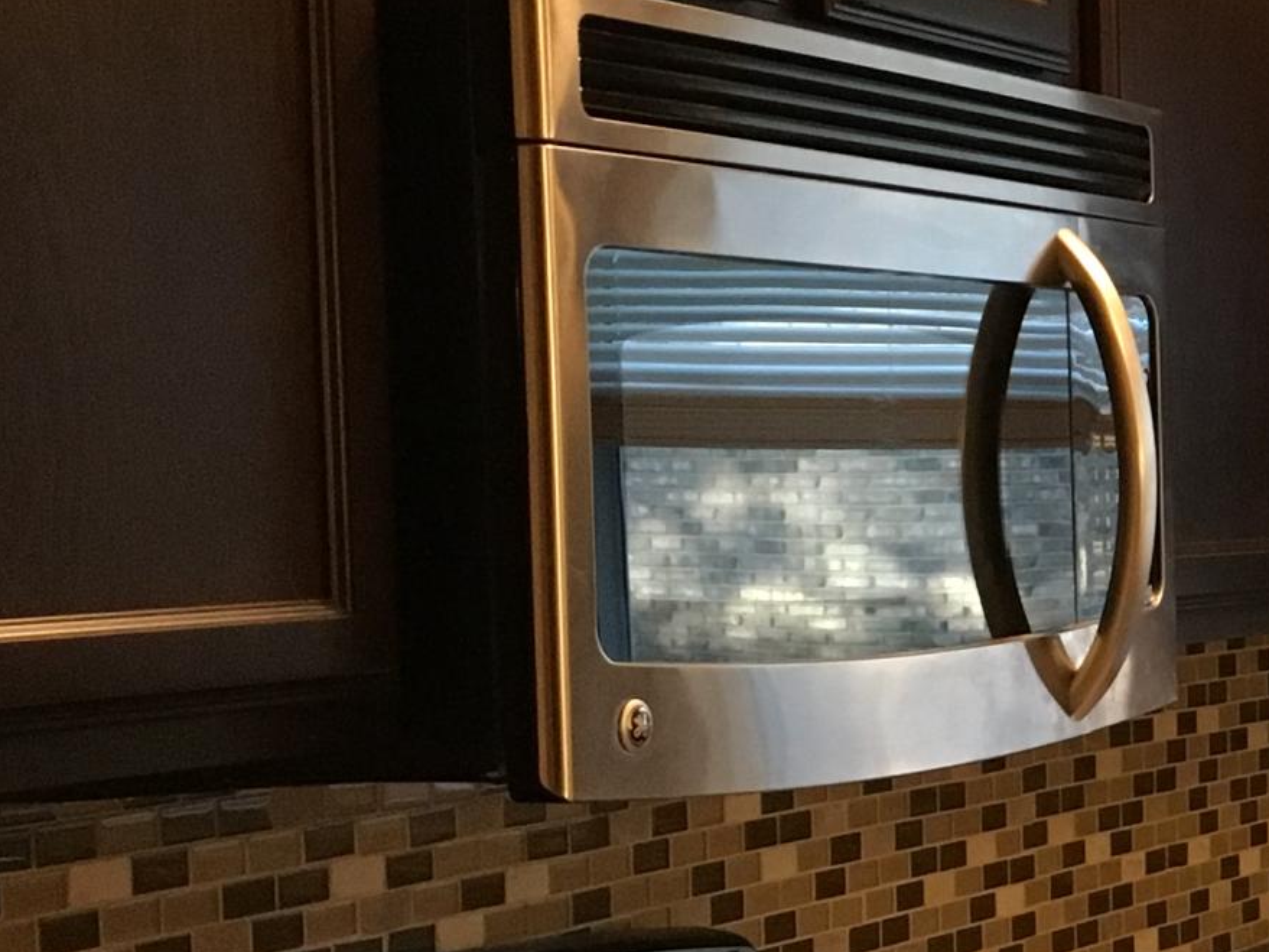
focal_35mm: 99
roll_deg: +0.4
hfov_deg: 17.6
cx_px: 1953
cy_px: 734
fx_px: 3629
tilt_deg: -3.6
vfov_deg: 14.9
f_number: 2.2
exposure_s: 1/30
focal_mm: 4.15
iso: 200
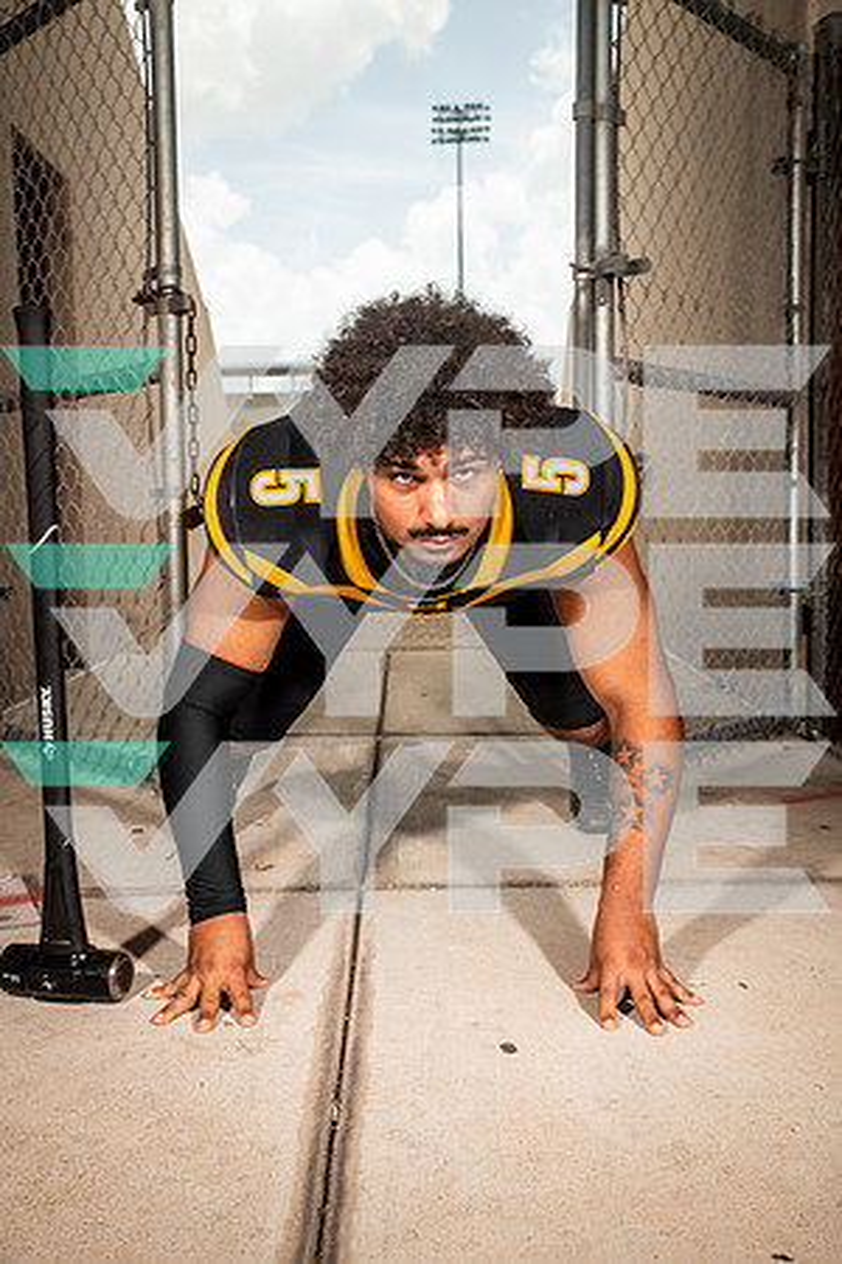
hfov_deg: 35.1
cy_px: 632
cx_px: 421
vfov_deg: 50.7
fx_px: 1333
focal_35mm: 38
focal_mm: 38
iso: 160
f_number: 7.1
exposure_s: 1/400
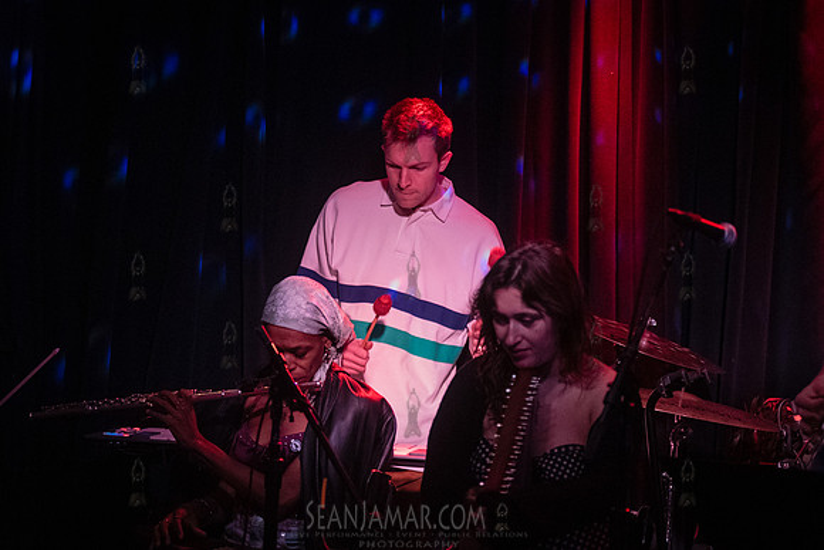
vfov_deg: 11.9
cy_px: 252
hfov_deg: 17.7
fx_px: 2645
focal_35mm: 116
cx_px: 402
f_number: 2.8
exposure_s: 1/160
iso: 8000
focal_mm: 86
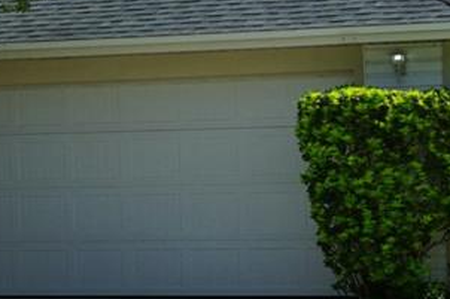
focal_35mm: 129
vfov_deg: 10.6
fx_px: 1612
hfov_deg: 15.7
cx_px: 383
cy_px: 237
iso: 100
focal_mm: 38
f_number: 11
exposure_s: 1/200
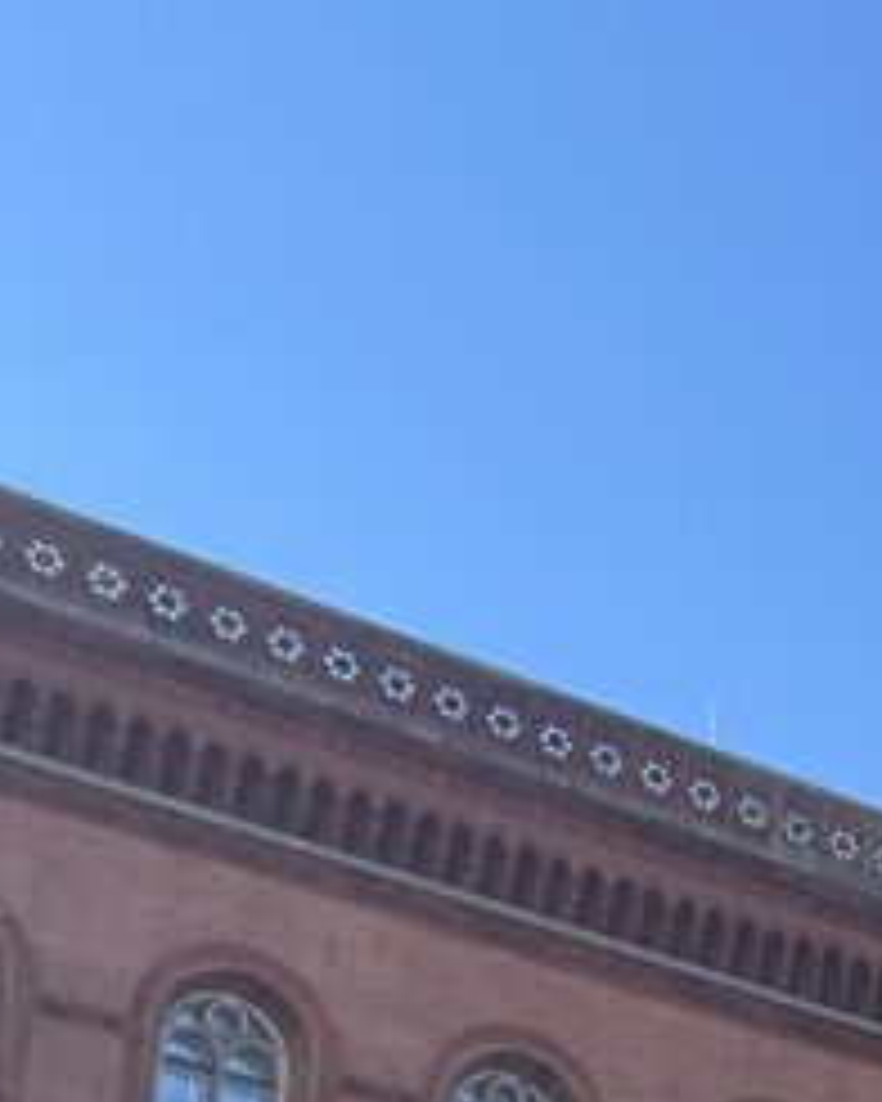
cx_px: 1580
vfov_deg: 16.8
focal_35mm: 106
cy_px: 1543
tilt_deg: +18.8
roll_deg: +1.0
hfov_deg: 13.1
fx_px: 3459
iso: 32
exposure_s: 1/1208
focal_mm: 4.2
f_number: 1.6
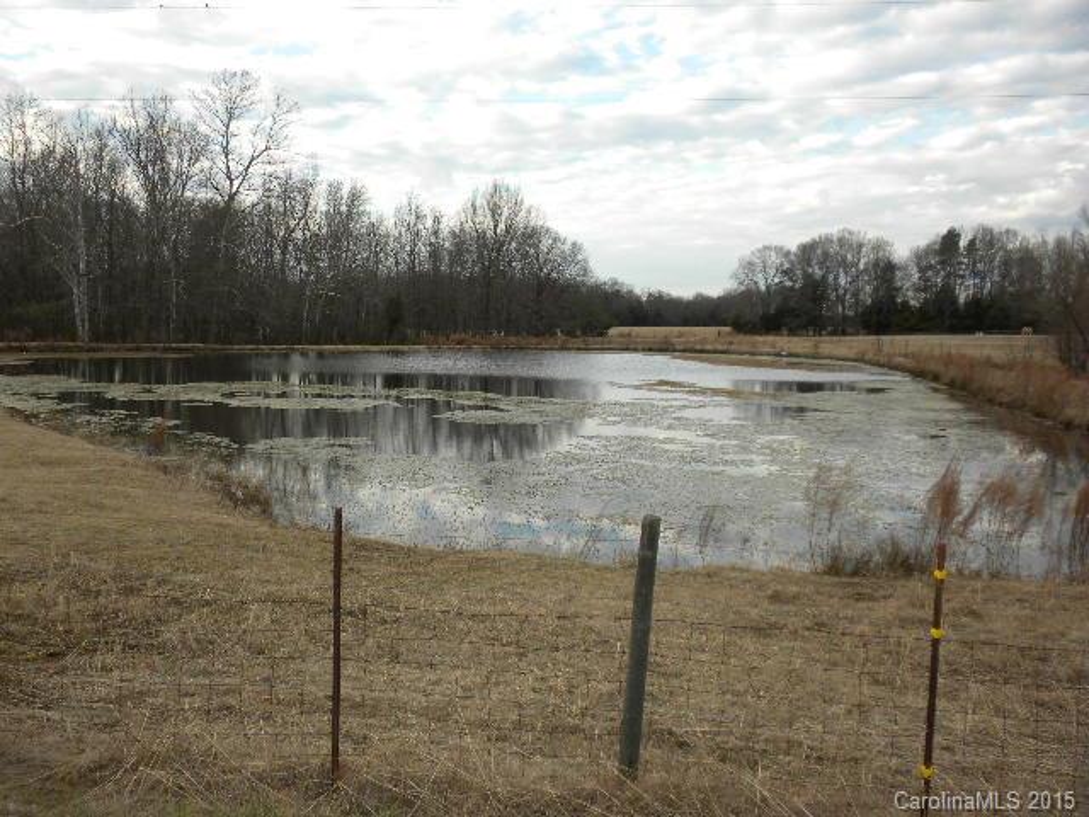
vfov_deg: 38.7
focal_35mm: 37
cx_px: 544
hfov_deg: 50.1
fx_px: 1164
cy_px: 408
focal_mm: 6.6
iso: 90
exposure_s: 1/296
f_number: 3.5
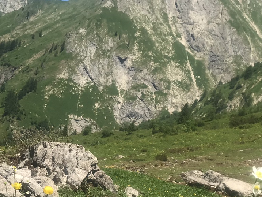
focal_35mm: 80
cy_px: 153
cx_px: 157
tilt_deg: +1.7
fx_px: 606
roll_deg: -15.8
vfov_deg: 18.3
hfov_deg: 24.4
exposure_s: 1/2083
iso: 20
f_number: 1.8
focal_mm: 3.99
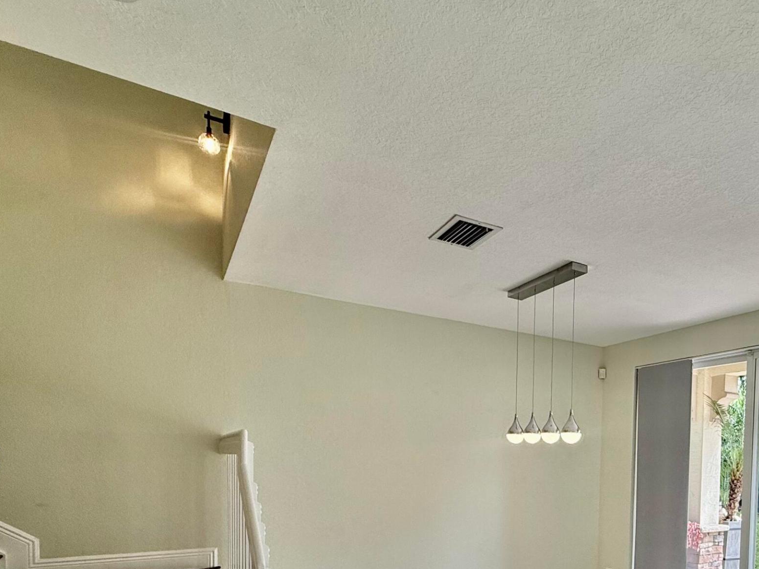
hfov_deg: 63.1
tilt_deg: -2.8
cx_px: 575
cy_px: 486
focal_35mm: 26
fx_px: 570
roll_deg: -1.7
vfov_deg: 48.7
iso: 64
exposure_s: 1/193
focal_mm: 2.22
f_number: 2.2
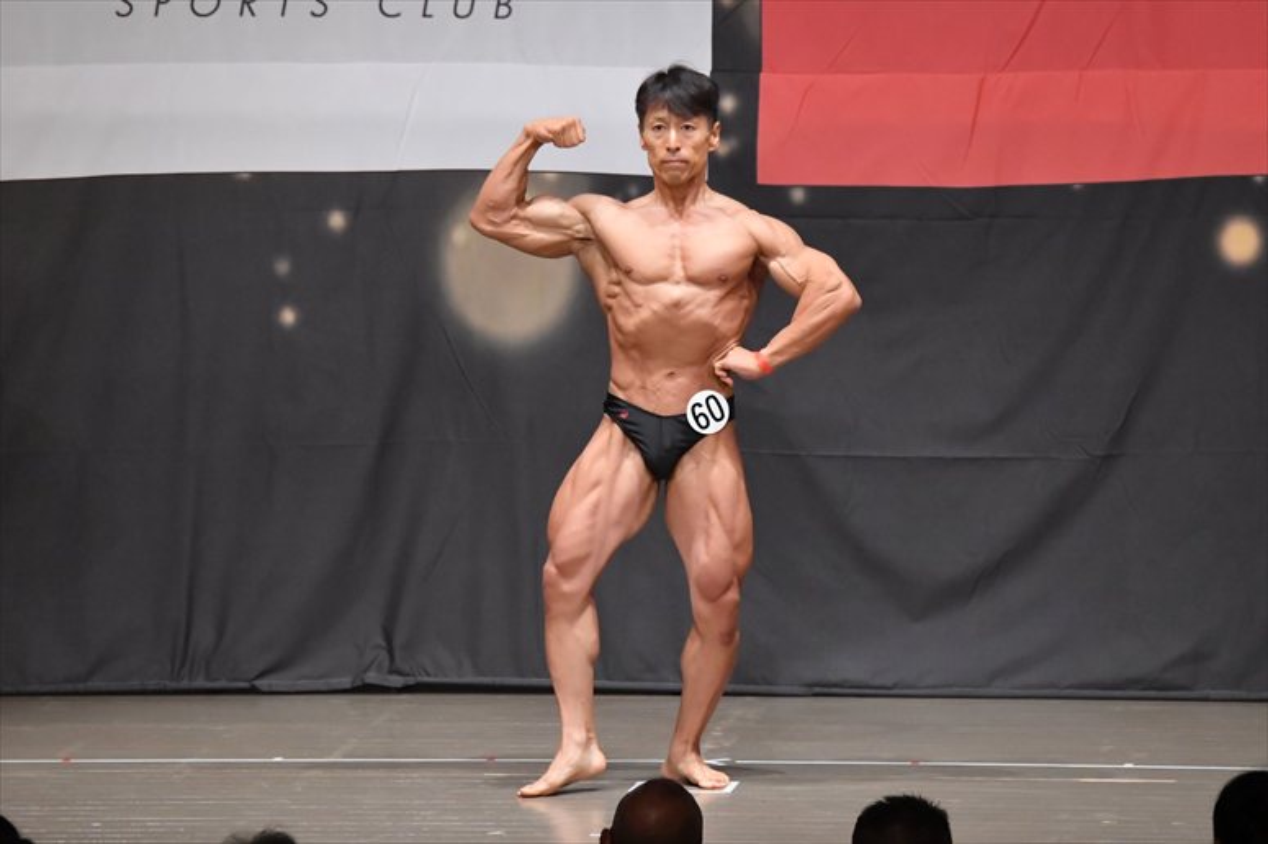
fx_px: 7640
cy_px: 422
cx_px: 634
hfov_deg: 9.5
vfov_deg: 6.3
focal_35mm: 217
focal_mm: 145
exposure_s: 1/400
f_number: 5.6
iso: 6400
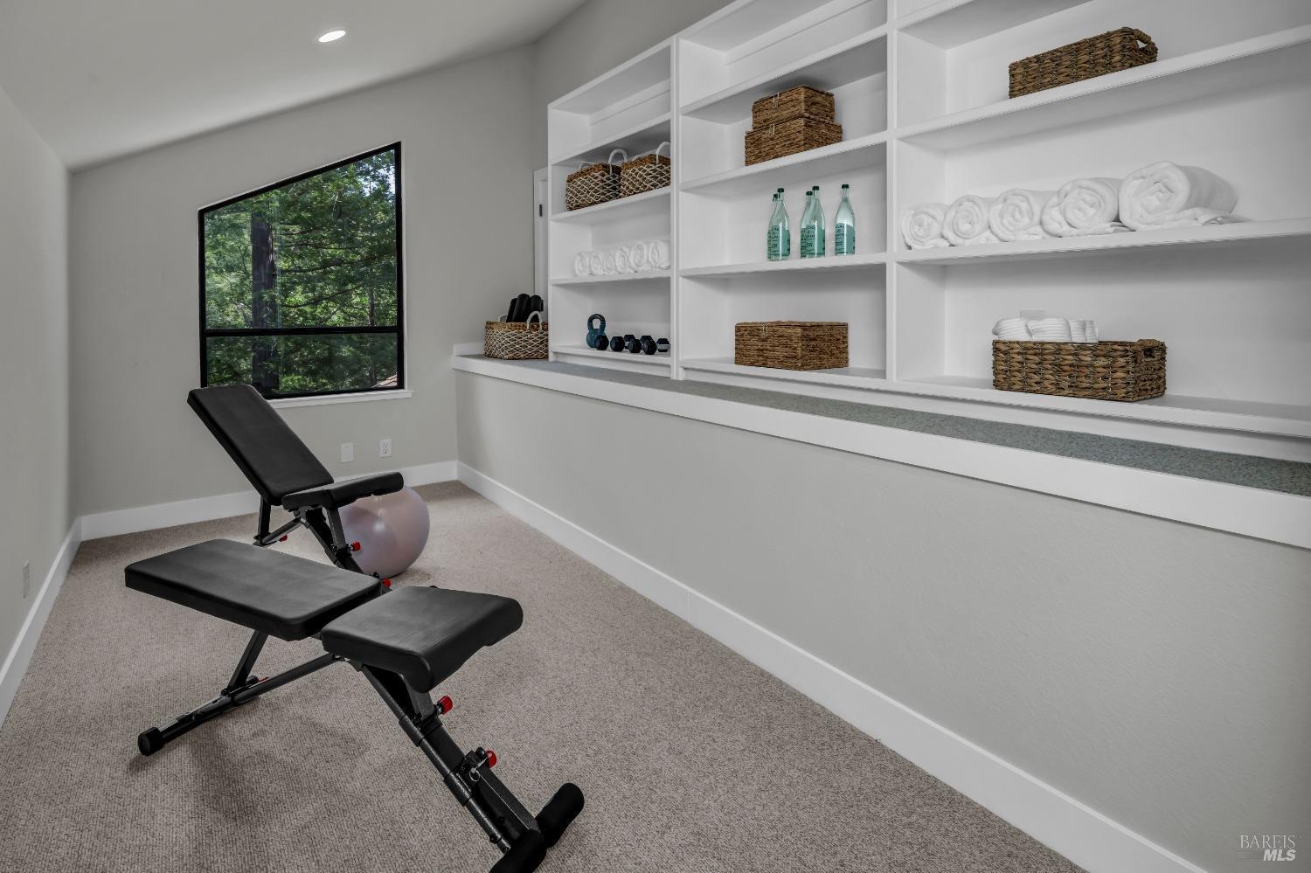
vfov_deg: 70.4
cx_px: 656
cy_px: 436
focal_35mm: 17
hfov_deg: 93.3
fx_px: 619
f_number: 8
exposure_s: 1/60
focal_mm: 17
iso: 250
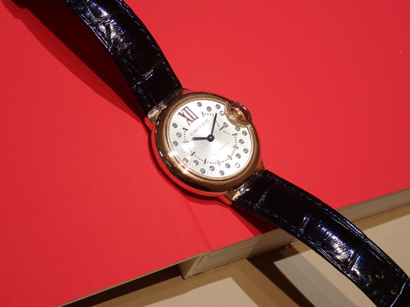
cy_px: 154
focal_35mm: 88
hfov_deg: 22.3
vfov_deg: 16.8
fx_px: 1042
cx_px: 205
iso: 200
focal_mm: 15.66
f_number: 4.5
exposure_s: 1/160
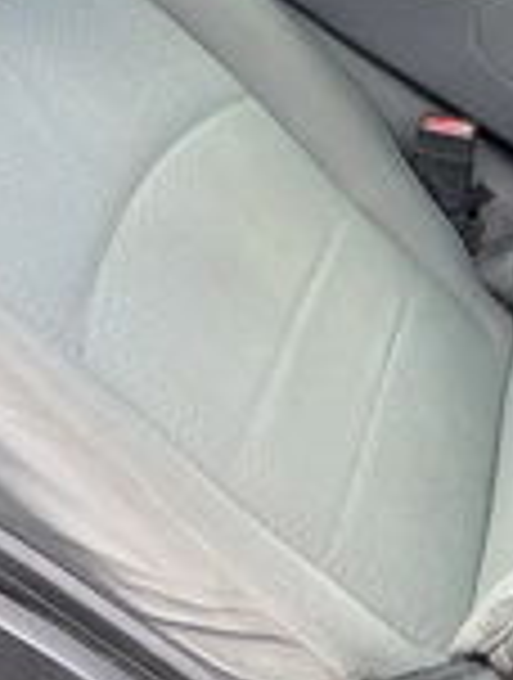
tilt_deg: -21.2
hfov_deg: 19.3
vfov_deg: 25.3
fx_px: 1456
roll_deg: -36.5
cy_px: 36
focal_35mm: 74
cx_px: 526
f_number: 1.8
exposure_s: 1/122
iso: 25
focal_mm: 3
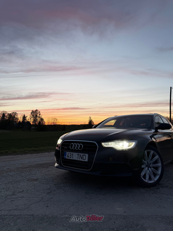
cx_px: 86
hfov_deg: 56.8
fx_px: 160
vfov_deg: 71.6
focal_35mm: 24
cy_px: 116
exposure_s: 1/81
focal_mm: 6.76
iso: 80
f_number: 1.78
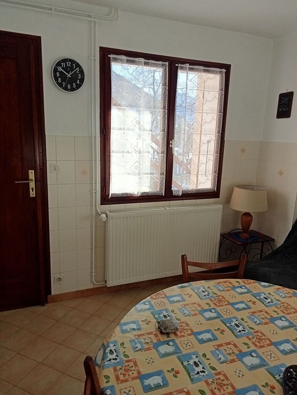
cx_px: 148
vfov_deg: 63.4
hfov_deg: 49.8
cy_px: 198
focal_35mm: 28
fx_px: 320
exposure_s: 1/206
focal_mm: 3.46
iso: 100
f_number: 2.2
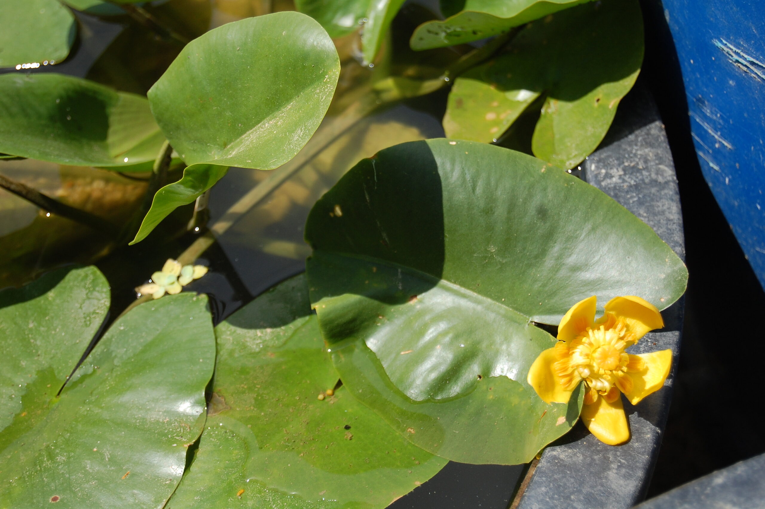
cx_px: 382
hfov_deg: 24.6
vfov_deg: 16.5
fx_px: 1752
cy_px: 254
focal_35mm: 82
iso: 280
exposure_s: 1/1000
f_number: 5.6
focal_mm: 55
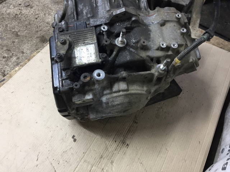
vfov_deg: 48.2
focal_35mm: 29
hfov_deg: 61.7
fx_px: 193
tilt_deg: -56.4
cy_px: 86
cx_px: 115
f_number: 2.2
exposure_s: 1/33
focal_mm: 4.15
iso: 80
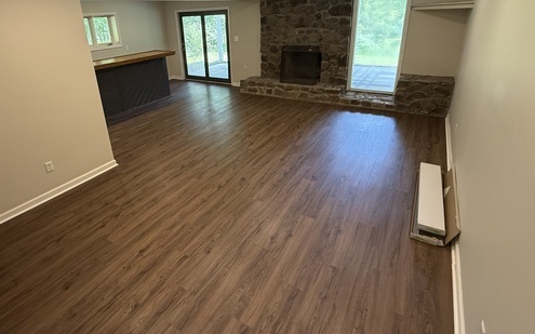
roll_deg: +2.7
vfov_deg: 58.6
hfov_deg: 84.6
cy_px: 118
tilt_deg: -20.0
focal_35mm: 20
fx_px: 292
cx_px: 233
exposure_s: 1/99
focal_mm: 2.22
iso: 320
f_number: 2.2
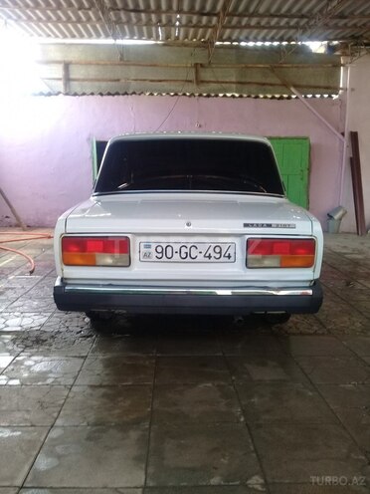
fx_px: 442
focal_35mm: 31
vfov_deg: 58.4
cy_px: 247
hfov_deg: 45.4
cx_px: 185
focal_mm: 3.3
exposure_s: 1/40
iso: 50
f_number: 2.2
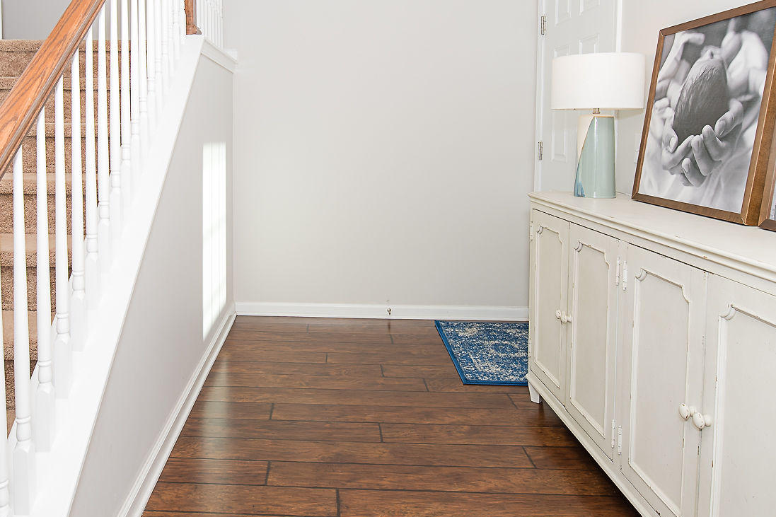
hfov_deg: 64.6
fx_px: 603
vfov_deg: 45.5
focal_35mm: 28
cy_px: 160
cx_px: 294
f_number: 4.5
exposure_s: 1/200
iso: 125
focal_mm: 15
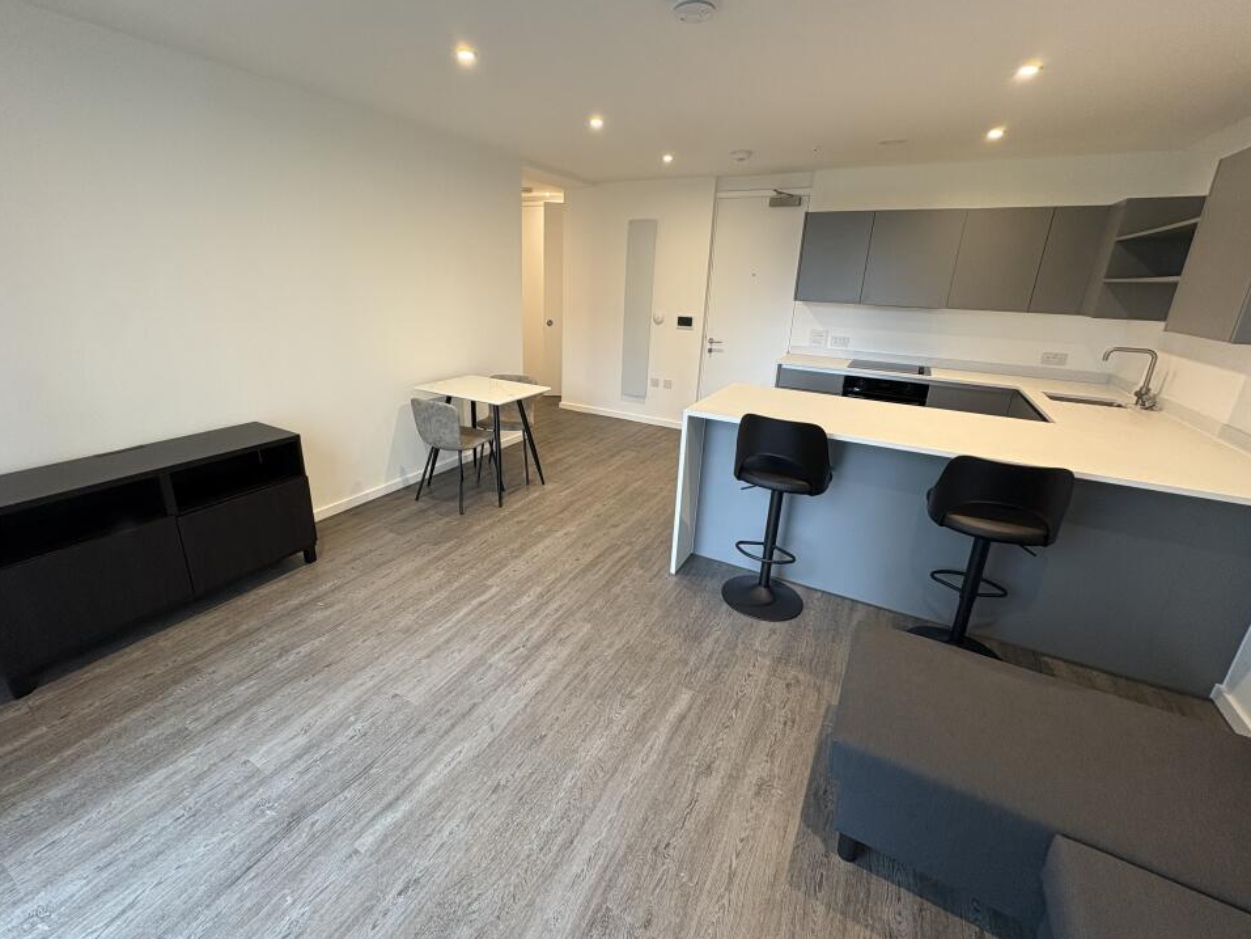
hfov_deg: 98.1
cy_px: 443
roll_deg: -1.5
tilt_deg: -17.1
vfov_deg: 81.7
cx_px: 603
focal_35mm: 15
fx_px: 542
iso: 125
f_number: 2.2
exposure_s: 1/50
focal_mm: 2.22
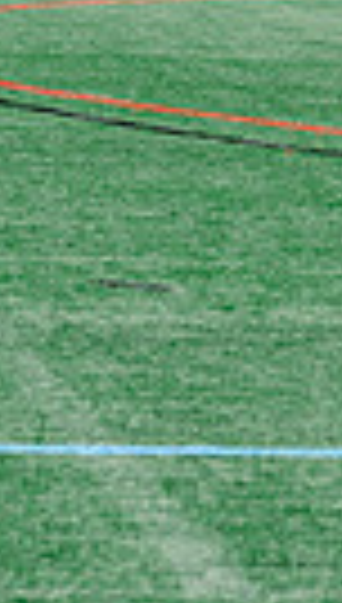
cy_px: -146
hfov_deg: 3.2
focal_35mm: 371
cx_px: 1188
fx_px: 5944
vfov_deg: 5.8
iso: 250
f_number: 5
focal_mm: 82
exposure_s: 1/400
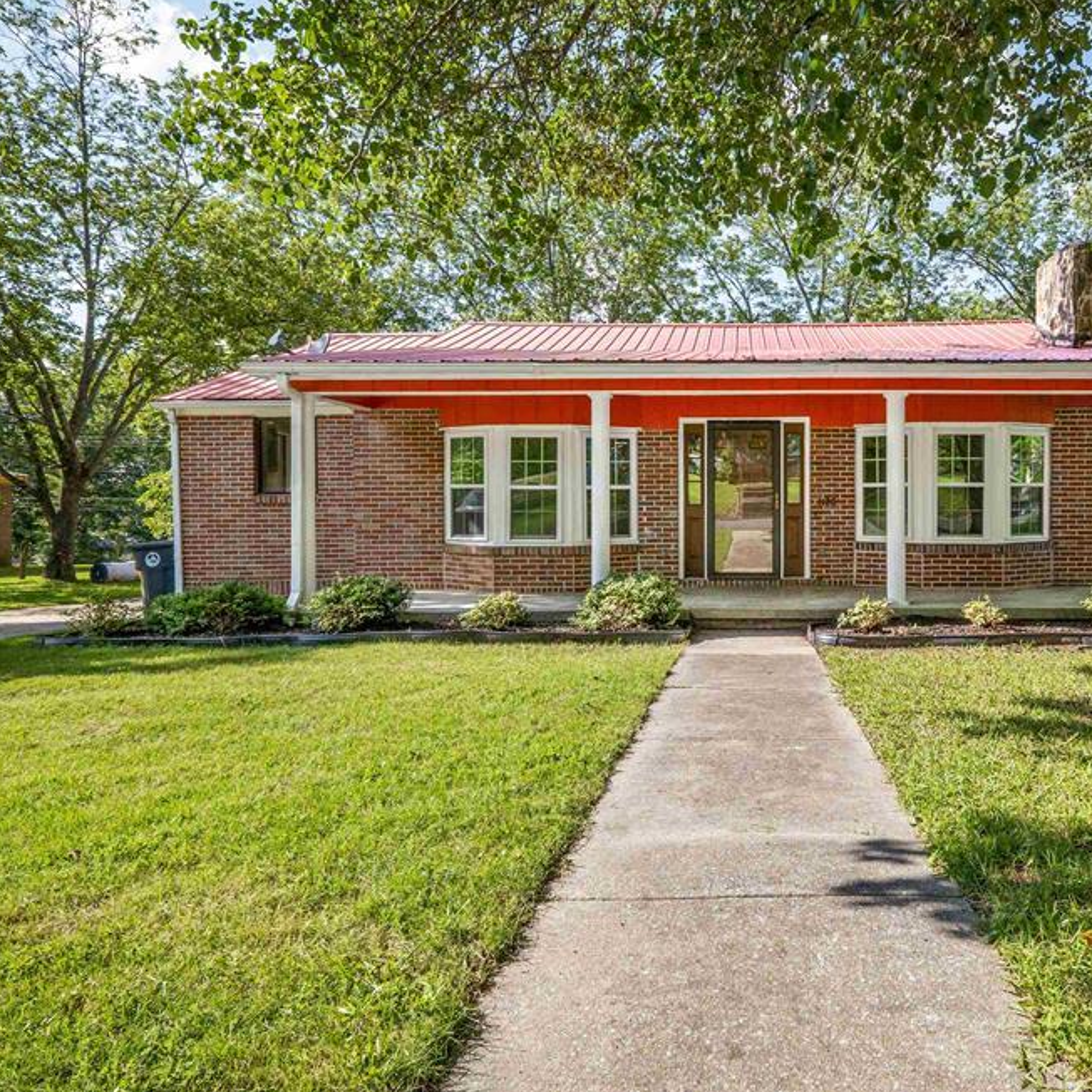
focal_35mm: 20
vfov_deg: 74.8
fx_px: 714
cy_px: 536
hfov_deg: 72.1
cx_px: 747
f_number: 8
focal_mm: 10
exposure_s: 1/250
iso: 800
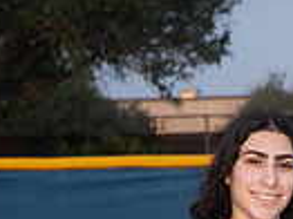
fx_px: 1844
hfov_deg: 9.1
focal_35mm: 218
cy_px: 496
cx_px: 264
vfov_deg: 6.5
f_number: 6.3
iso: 320
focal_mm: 66
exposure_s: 1/320
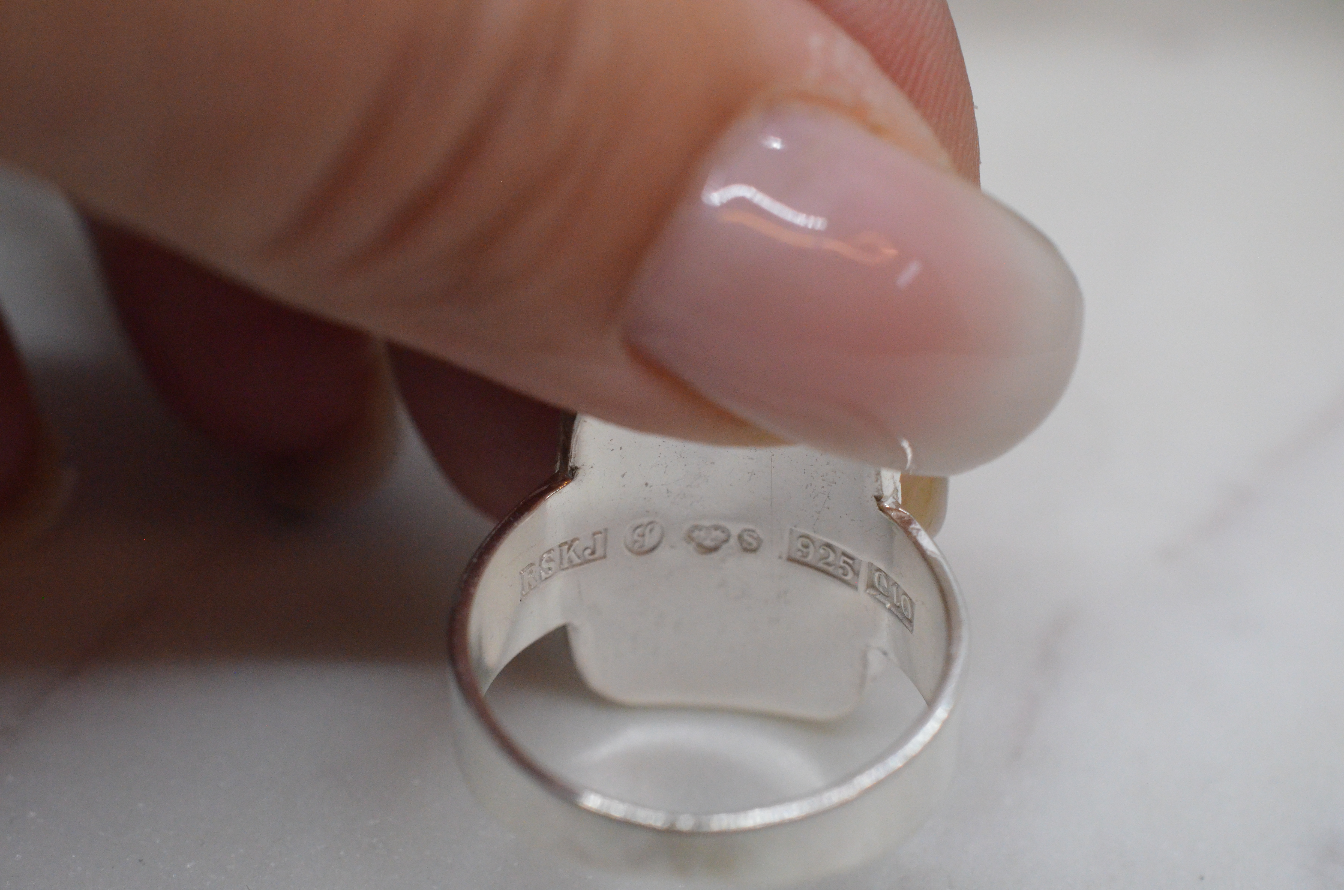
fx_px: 2235
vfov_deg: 22.5
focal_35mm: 60
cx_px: 672
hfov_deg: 33.5
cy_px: 445
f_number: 8
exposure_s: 1/1000
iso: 4000
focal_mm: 40
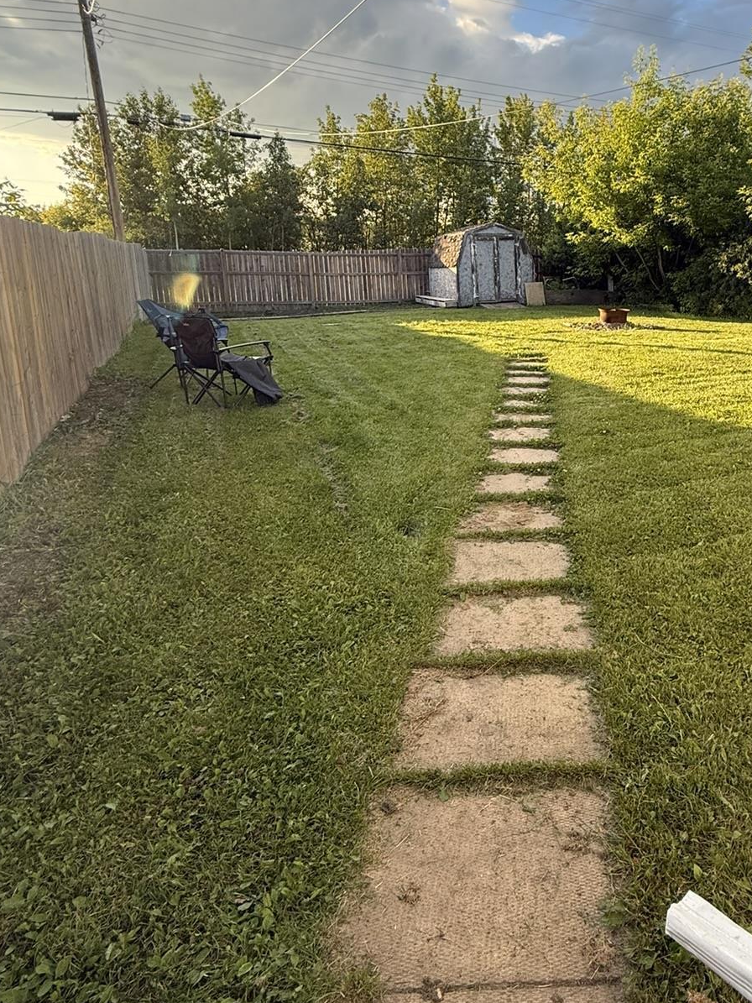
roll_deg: -1.3
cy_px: 421
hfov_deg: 54.0
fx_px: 695
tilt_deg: -13.6
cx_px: 569
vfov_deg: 71.1
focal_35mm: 24
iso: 64
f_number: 2.2
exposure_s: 1/328
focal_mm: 2.22
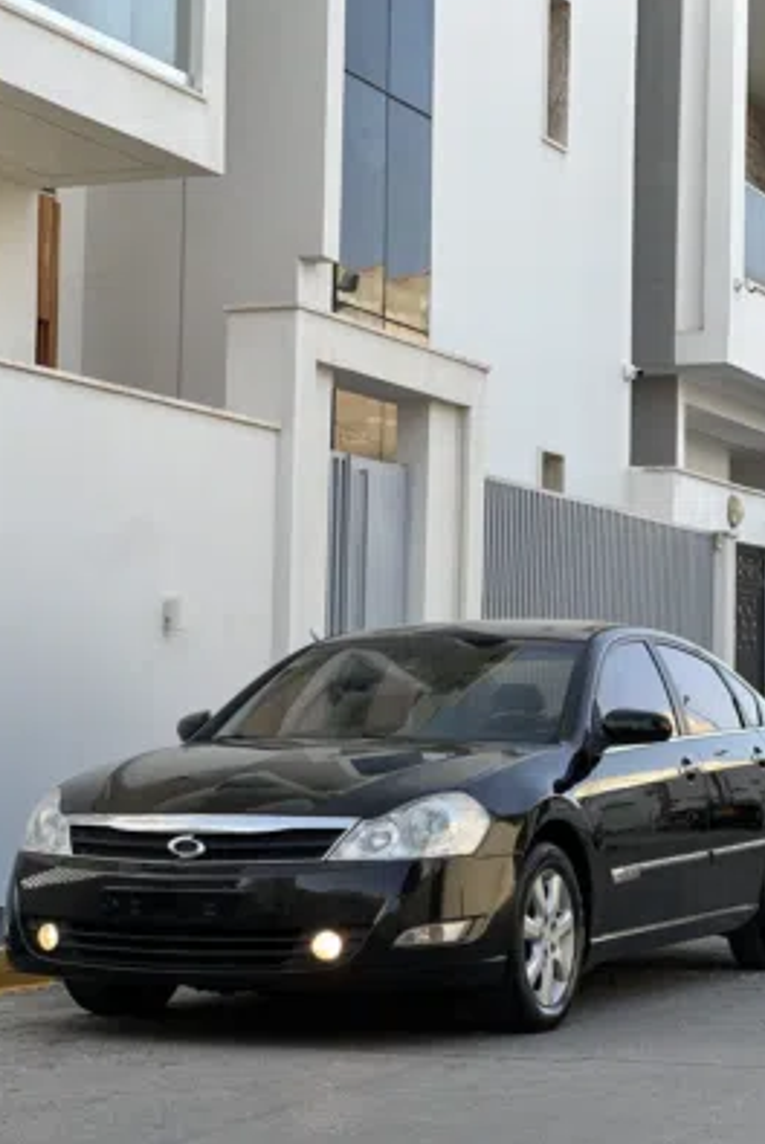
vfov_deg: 25.0
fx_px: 2577
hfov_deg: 16.9
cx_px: 414
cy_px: 568
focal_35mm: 81
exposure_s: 1/121
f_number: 2.8
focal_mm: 9
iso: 25
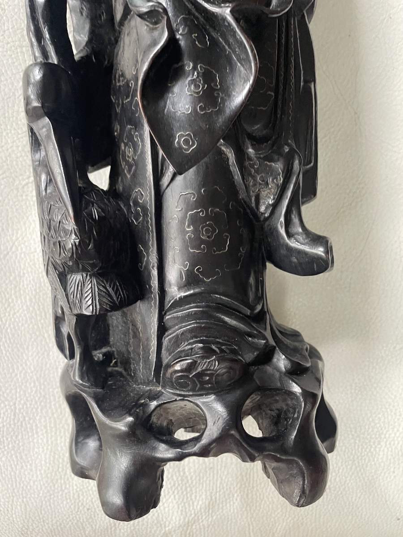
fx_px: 404
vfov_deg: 67.3
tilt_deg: -85.5
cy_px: 268
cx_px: 202
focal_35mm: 26
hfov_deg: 53.1
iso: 400
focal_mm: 4.2
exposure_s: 1/60
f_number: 1.6
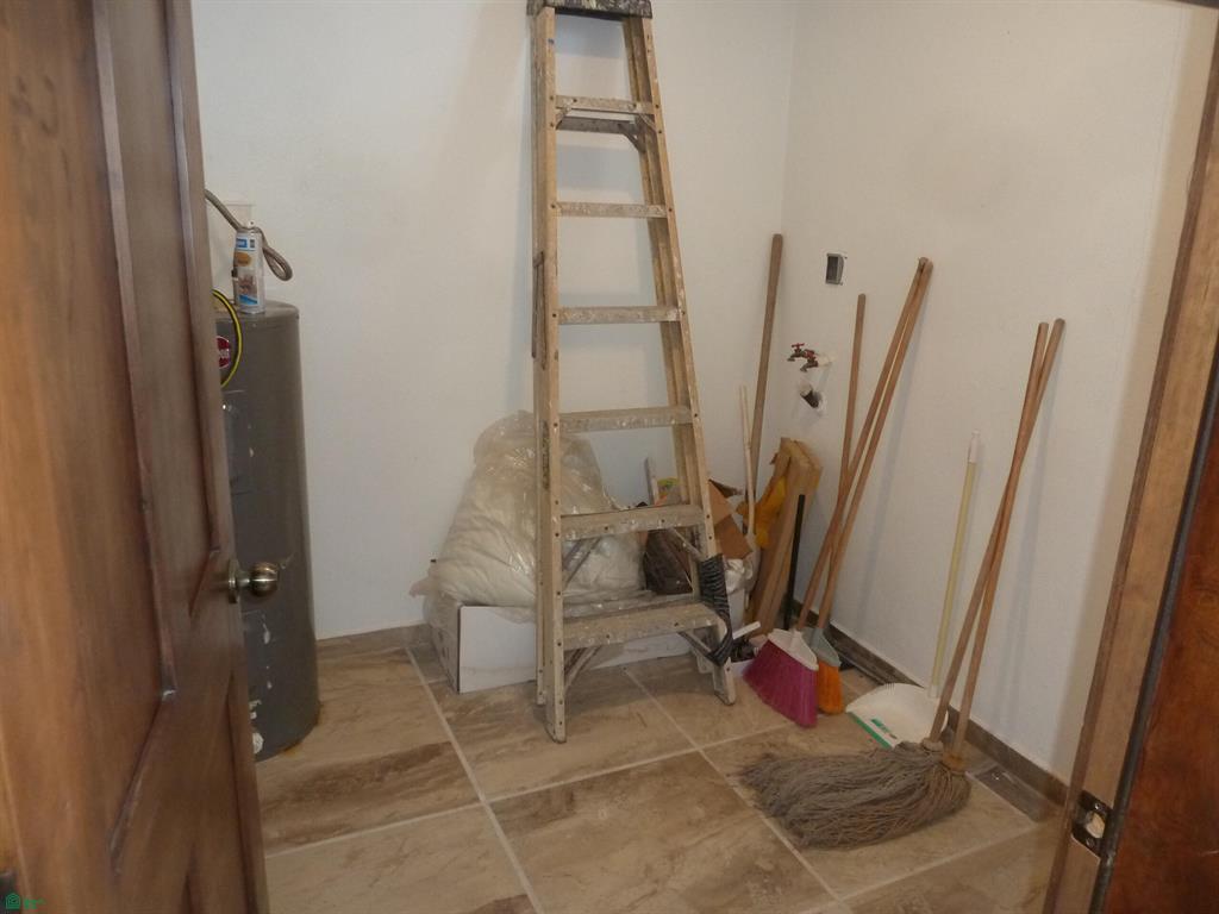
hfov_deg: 69.4
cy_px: 457
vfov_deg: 54.9
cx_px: 610
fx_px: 880
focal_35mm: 25
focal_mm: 4.1
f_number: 3.3
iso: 250
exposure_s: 1/30
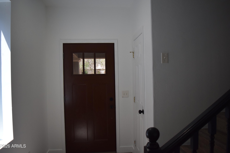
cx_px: 115
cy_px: 76
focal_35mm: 27
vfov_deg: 47.9
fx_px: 172
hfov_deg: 67.4
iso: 800
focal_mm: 18
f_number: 3.5
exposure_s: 1/800
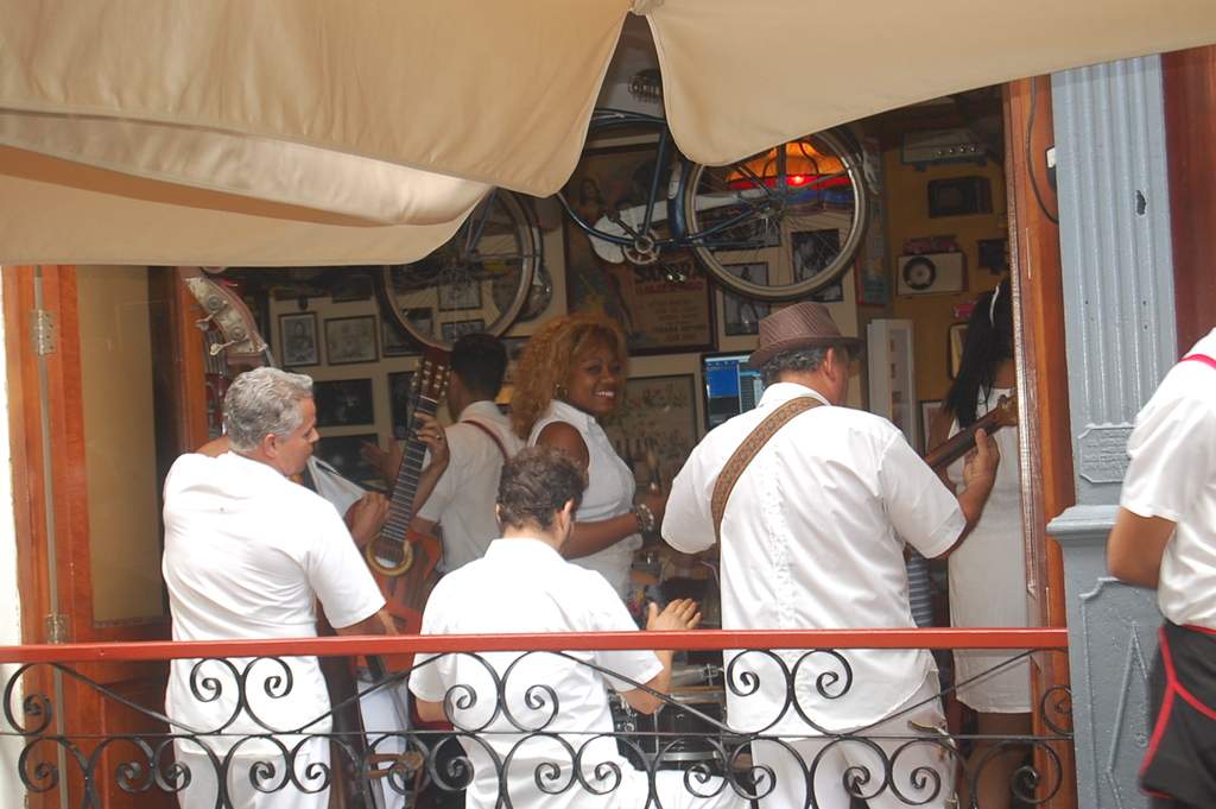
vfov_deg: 16.5
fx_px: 2784
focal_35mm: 82
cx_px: 608
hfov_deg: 24.6
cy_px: 404
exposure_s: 1/60
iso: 400
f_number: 5.6
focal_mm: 55
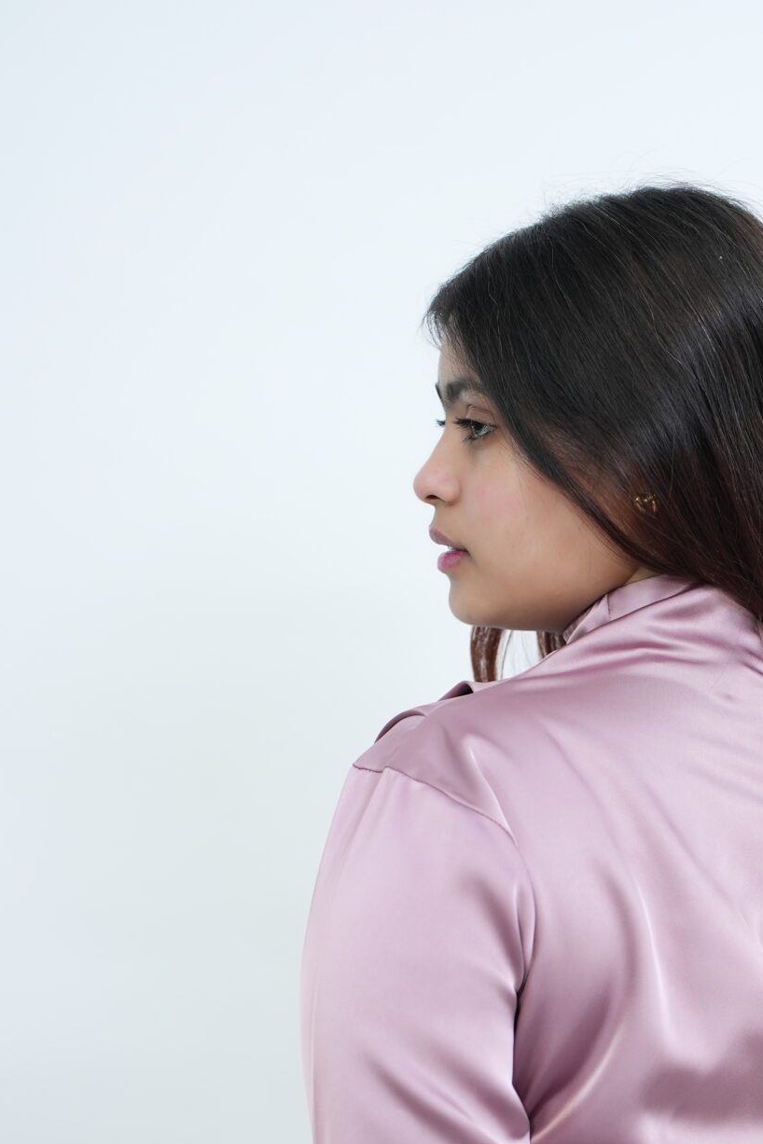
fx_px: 2321
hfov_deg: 18.5
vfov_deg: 27.3
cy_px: 858
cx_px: 614
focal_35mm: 73
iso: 400
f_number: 2.5
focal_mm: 35
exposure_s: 1/200
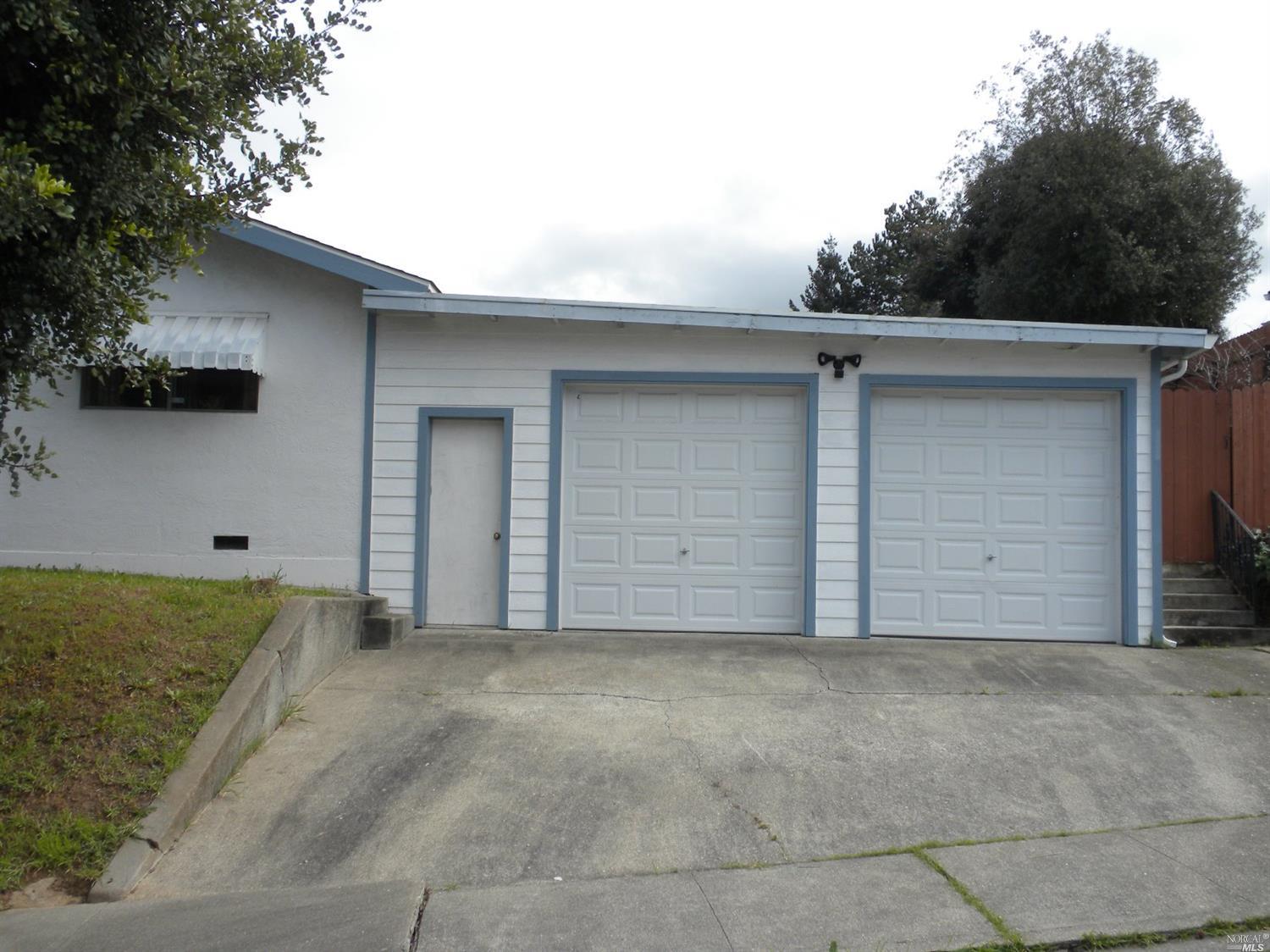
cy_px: 476
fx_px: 1357
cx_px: 635
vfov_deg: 38.6
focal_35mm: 37
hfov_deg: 50.2
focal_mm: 6.6
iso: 64
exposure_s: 1/97.2
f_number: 10
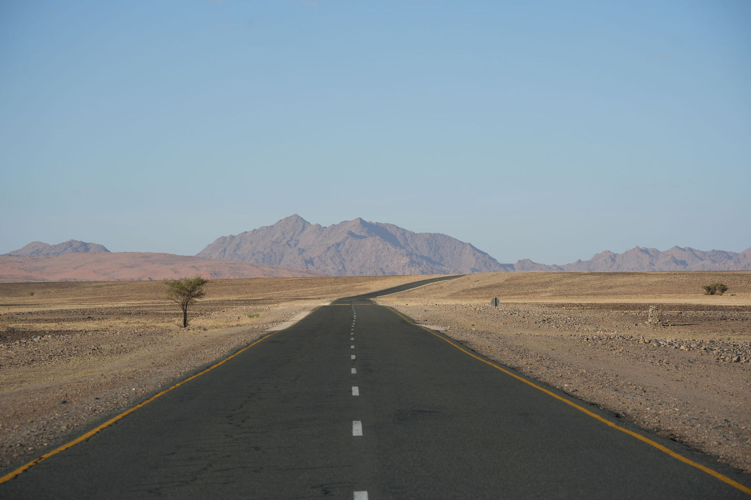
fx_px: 2690
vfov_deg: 10.6
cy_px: 250
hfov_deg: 15.9
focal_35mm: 129
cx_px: 376
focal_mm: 129
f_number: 8
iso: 100
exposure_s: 1/320
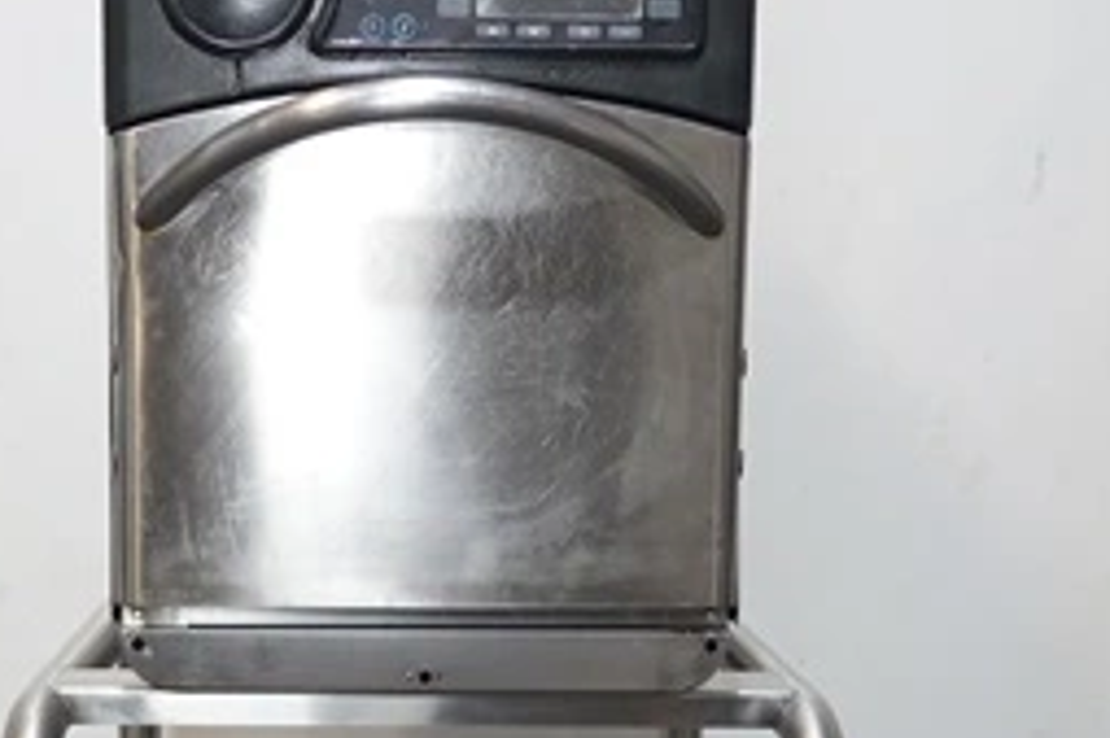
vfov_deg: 16.6
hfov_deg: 25.3
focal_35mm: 80
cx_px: 428
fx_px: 2465
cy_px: 790
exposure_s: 1/30
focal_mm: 10.83
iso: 500
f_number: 3.2
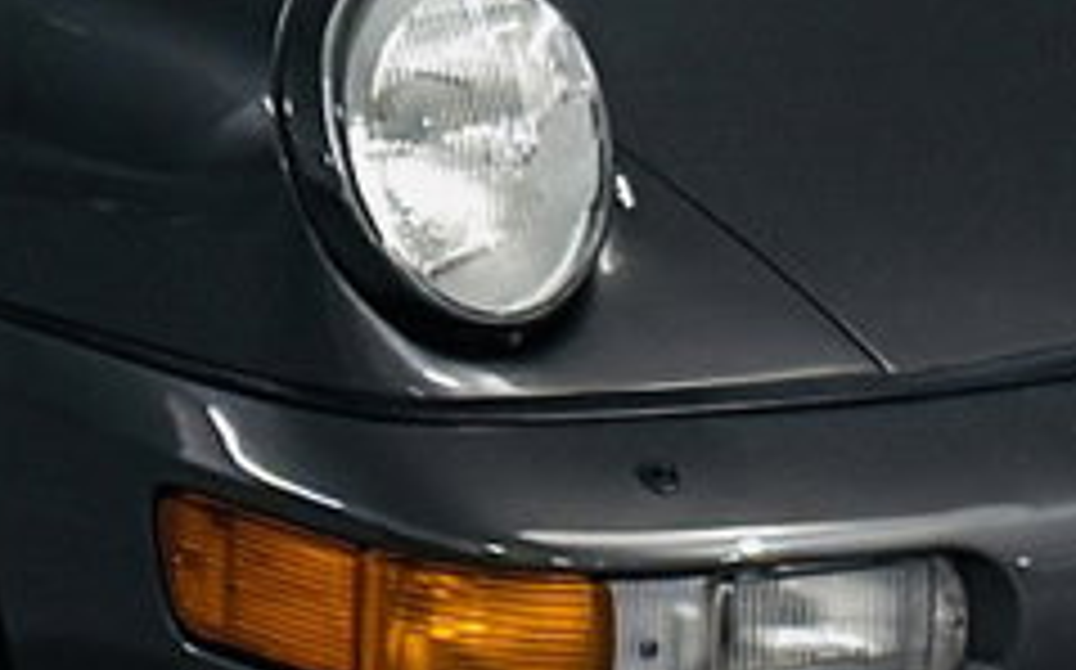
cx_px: -45
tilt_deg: -12.0
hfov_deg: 18.5
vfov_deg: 11.4
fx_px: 3194
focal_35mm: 109
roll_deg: +0.8
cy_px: -400
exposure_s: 1/100
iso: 250
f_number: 1.78
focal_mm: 6.76
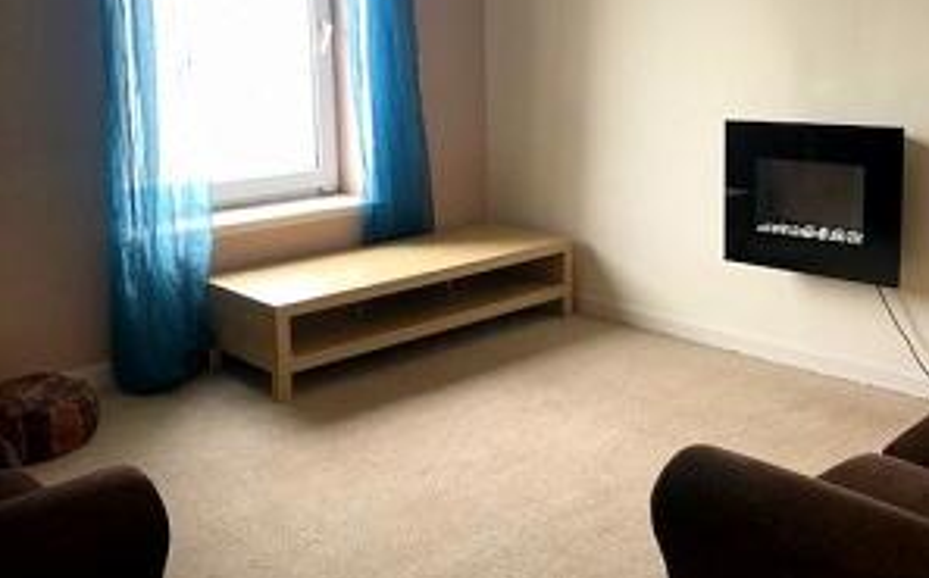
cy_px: 225
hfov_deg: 49.3
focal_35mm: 40
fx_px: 1012
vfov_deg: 31.8
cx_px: 466
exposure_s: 1/50
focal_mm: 3.99
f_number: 1.8
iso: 25
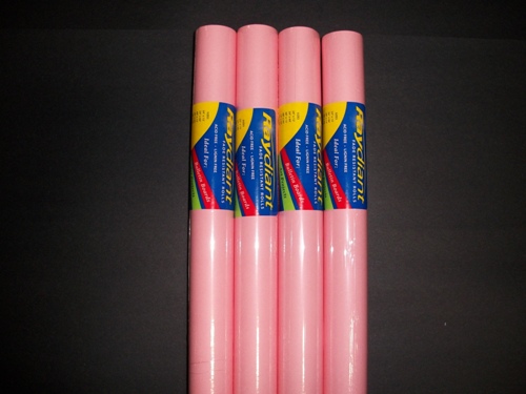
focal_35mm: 35
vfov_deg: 40.7
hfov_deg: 52.6
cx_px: 263
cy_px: 197
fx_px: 532
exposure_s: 1/125
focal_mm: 6.3
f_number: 3.1
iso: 200
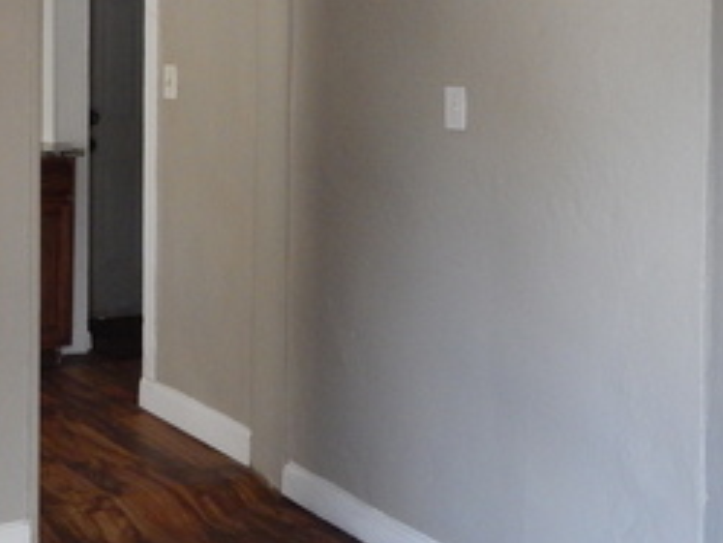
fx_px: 1233
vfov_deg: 24.1
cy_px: 44
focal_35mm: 59
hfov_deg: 31.4
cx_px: 90
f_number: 3
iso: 400
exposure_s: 1/25
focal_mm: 4
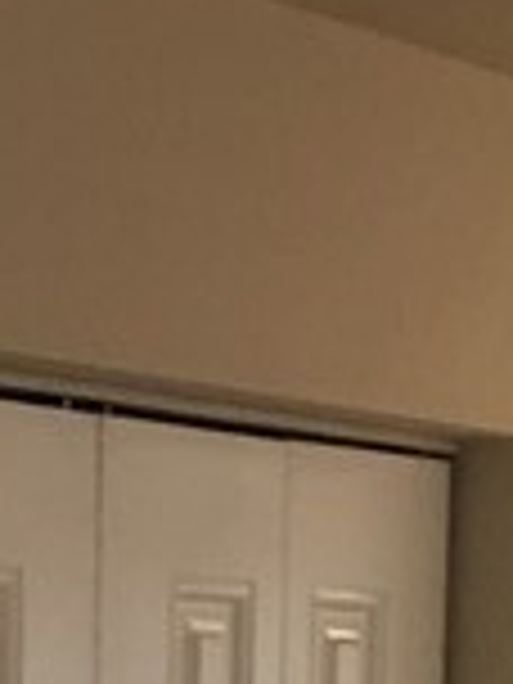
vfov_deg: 9.0
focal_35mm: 196
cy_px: 1665
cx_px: -198
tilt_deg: -8.6
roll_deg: -0.1
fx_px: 3873
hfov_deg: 7.5
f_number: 2.2
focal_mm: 4.15
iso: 50
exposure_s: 1/15
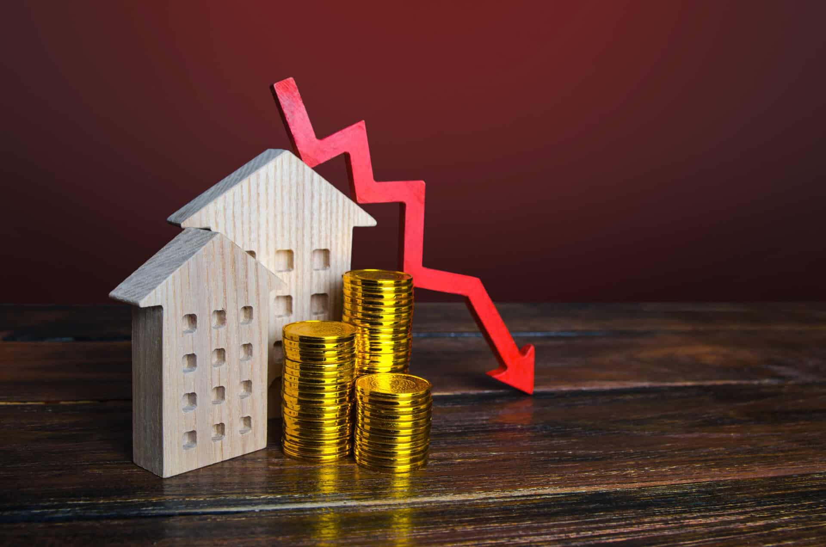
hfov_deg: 49.6
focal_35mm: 39
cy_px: 274
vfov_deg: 34.1
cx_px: 413
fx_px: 893
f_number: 6.3
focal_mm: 26
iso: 160
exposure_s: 1/100
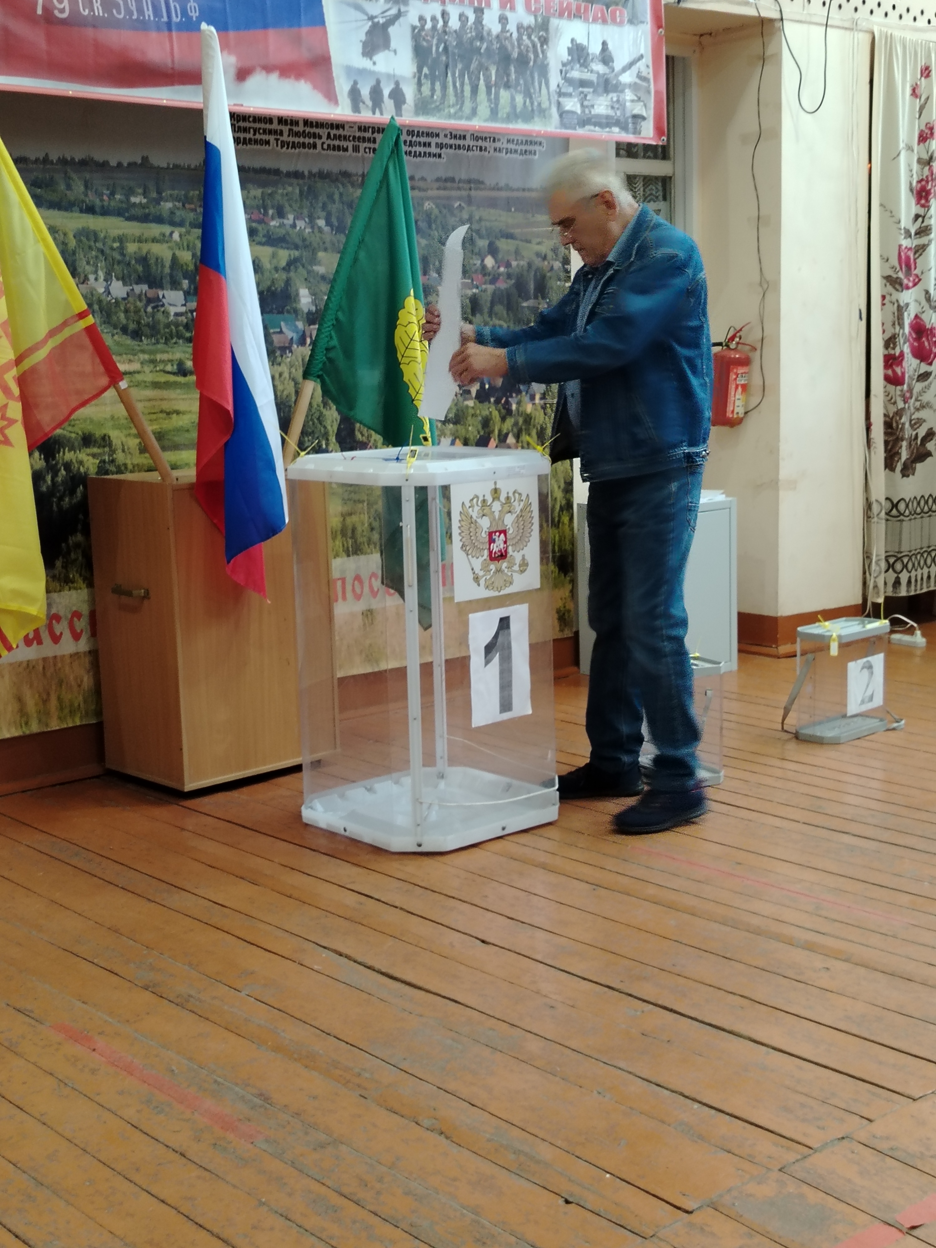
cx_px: 468
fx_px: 1731
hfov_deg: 30.3
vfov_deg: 39.7
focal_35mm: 48
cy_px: 624
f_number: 1.75
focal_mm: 5.25
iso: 1178
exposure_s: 1/33.3
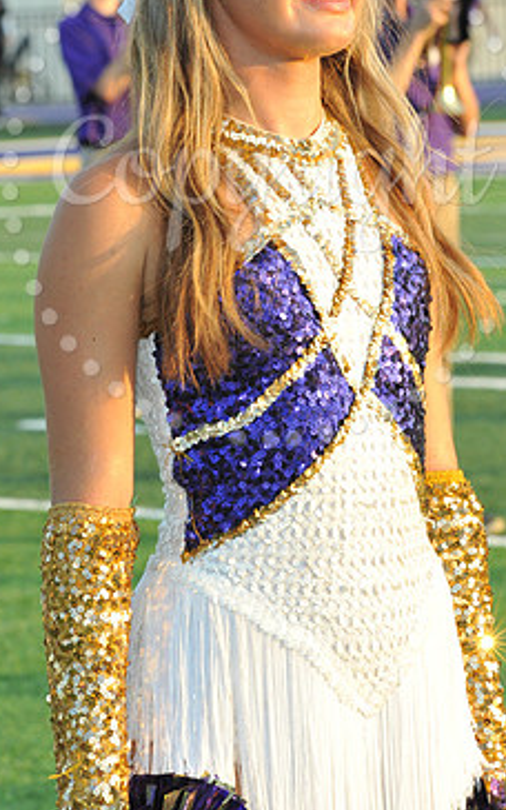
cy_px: 175
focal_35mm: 251
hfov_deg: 5.2
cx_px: 271
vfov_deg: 8.3
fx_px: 5540
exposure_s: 1/250
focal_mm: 155
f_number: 13
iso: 1600
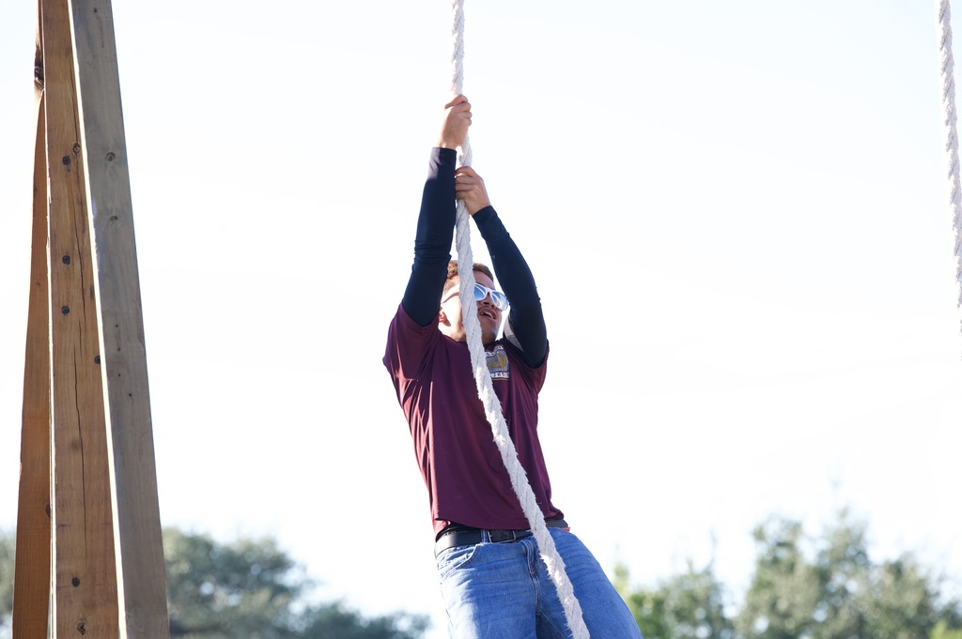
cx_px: 481
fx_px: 4539
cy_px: 320
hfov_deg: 12.1
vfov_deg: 8.1
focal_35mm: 170
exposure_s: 1/800
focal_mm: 170
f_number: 5.6
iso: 800
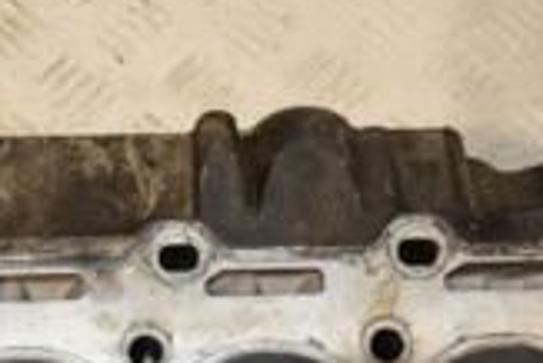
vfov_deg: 11.7
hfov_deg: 17.6
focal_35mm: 116
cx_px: 163
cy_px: 380
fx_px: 1749
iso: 800
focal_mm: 21
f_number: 9
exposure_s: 1/200
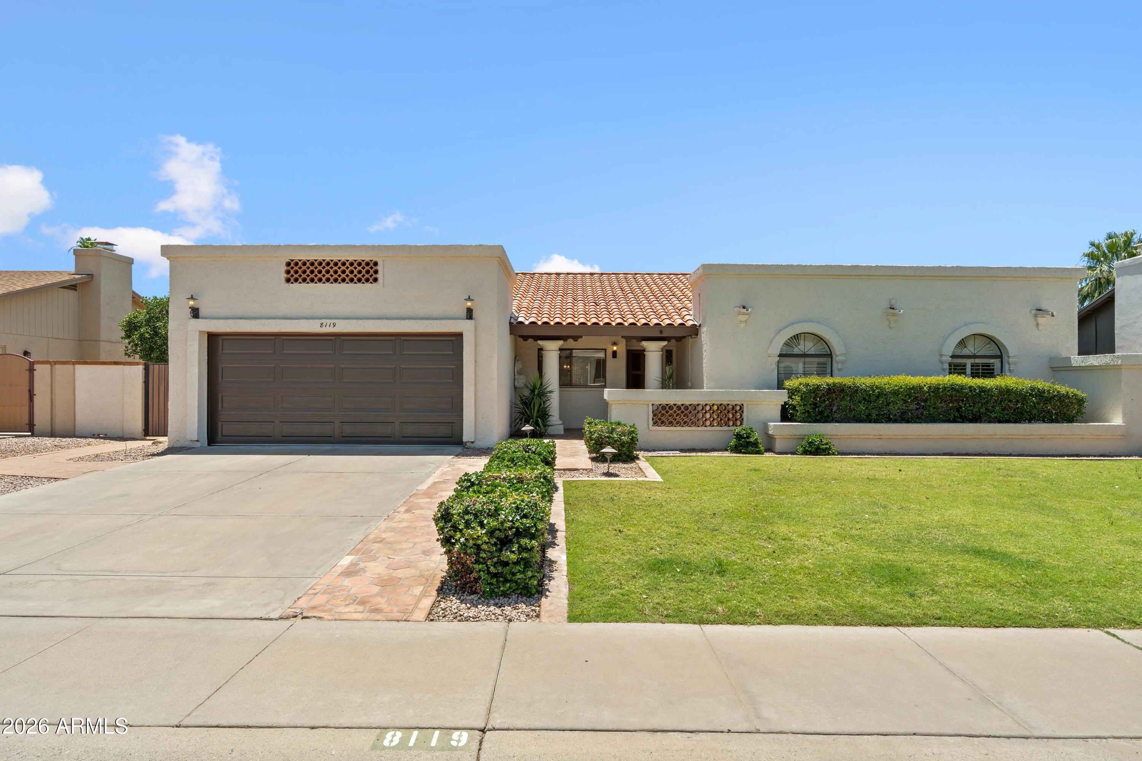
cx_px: 571
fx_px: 634
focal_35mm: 20
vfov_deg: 61.9
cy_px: 380
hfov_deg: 84.0
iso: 640
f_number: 8
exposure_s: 1/320
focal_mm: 20
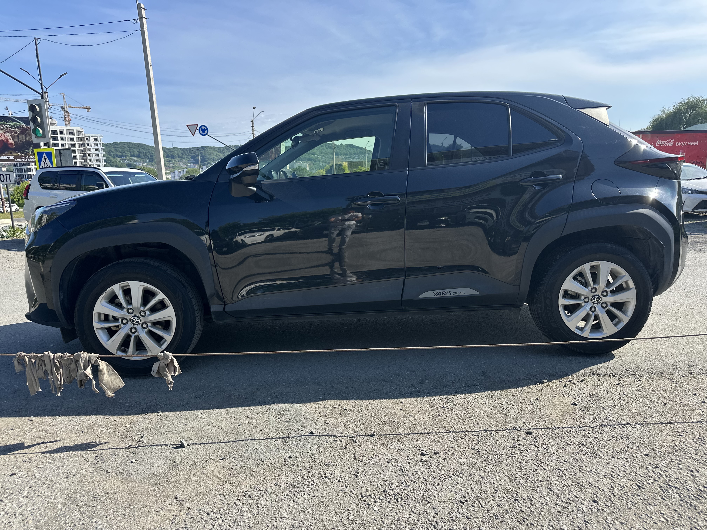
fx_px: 490
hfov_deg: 71.6
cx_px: 354
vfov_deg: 56.8
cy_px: 265
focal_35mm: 24
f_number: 1.78
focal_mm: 6.86
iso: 80
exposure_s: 1/2525
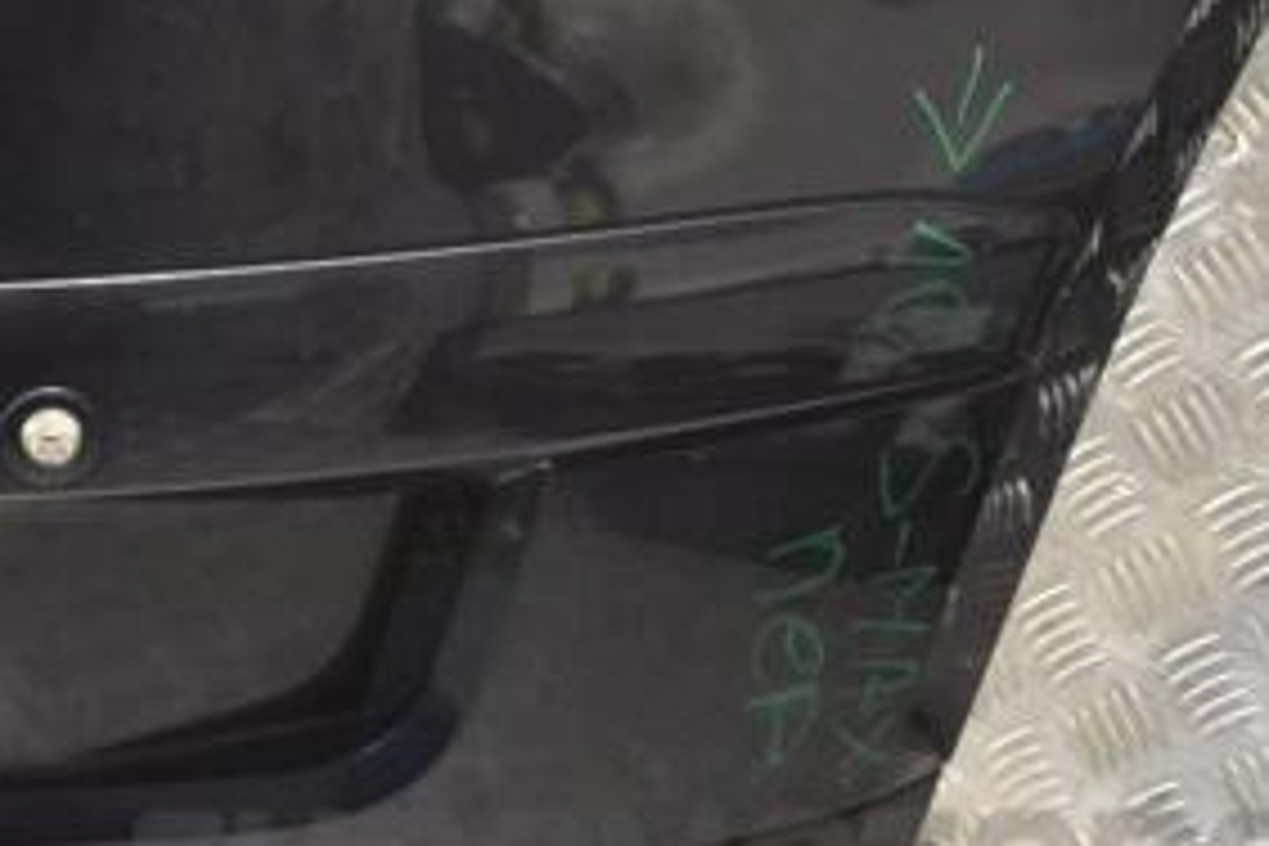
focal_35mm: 83
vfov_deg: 16.4
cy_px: 279
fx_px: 2926
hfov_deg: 23.6
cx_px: 50
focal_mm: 26
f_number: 6.3
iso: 3200
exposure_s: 1/160
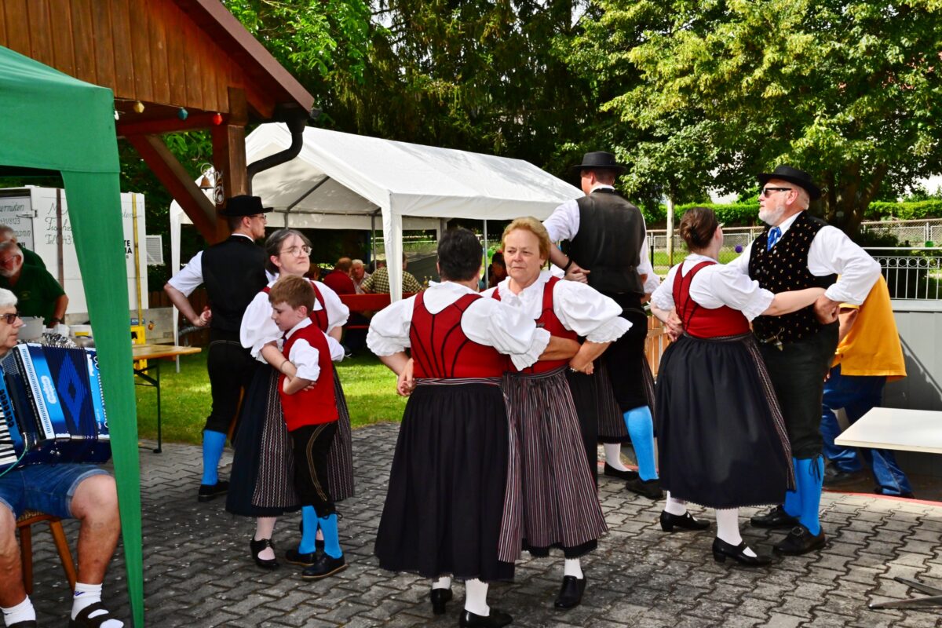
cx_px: 471
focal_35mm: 38
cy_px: 314
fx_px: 994
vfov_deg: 35.1
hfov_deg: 50.7
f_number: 22
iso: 1250
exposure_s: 1/200
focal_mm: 38
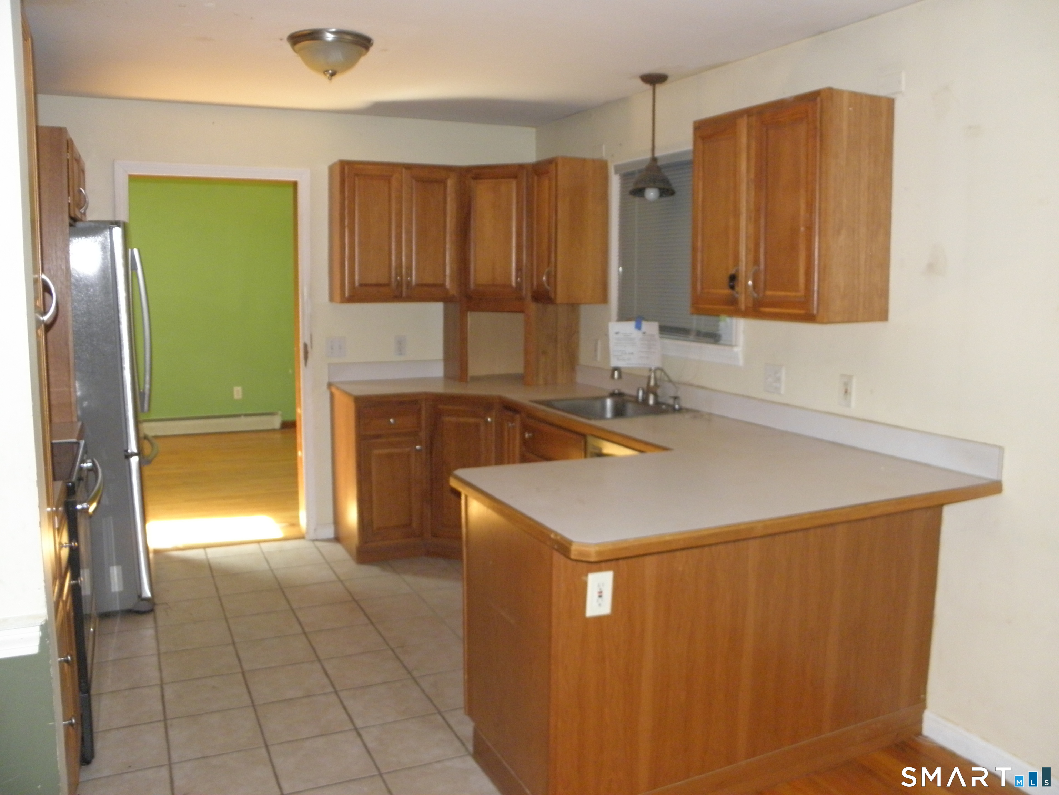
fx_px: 857
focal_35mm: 28
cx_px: 530
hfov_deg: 63.4
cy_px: 398
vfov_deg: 49.7
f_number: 3.5
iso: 250
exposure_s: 1/30
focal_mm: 5
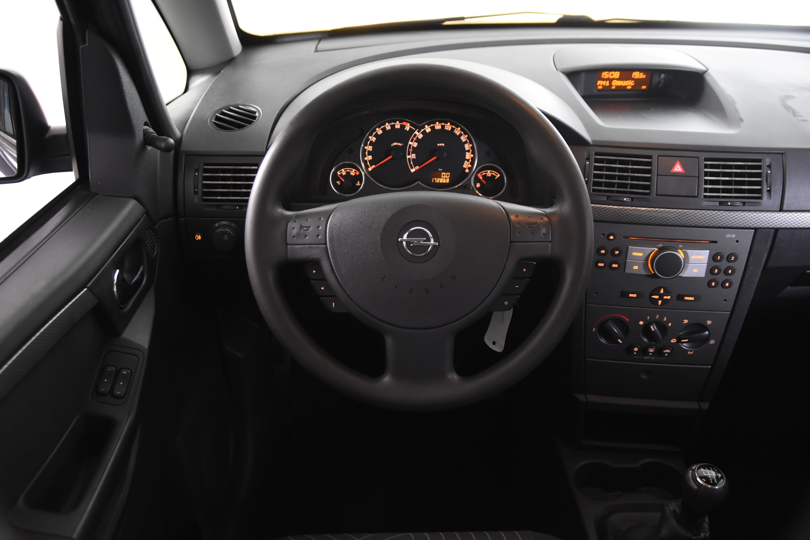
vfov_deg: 40.0
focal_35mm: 33
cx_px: 405
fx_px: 742
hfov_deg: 57.2
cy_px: 270
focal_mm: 22
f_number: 3
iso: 1600
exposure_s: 1/30
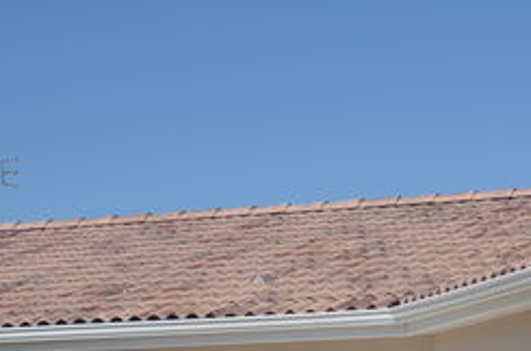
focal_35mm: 147
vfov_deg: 9.1
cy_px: 490
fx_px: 2163
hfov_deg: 13.8
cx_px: 531
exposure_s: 1/2500
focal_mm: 24
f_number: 5
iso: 200
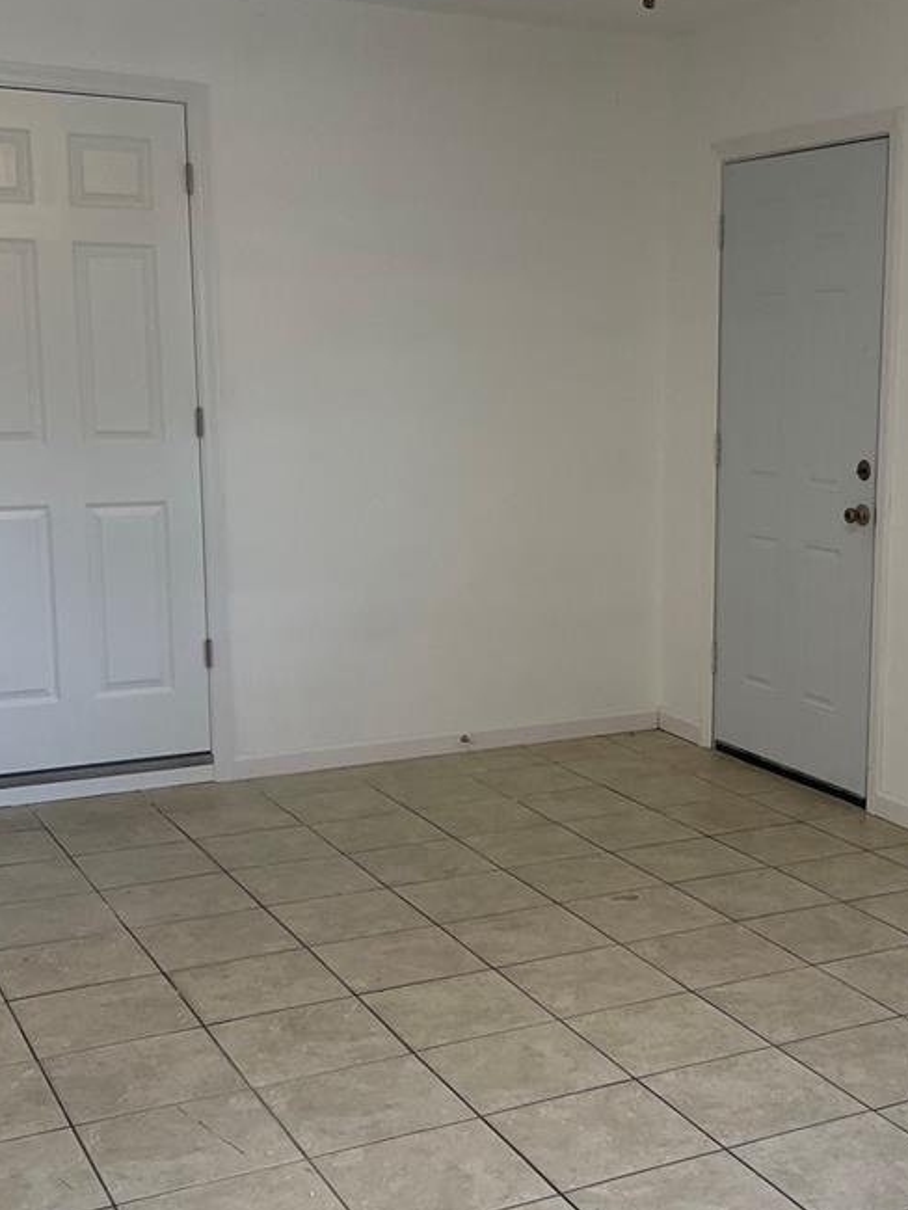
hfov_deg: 30.0
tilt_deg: -7.6
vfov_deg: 39.6
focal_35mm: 48
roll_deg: +1.4
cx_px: 640
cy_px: 612
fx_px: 1678
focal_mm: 4.2
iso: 100
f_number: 1.6
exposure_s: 1/120
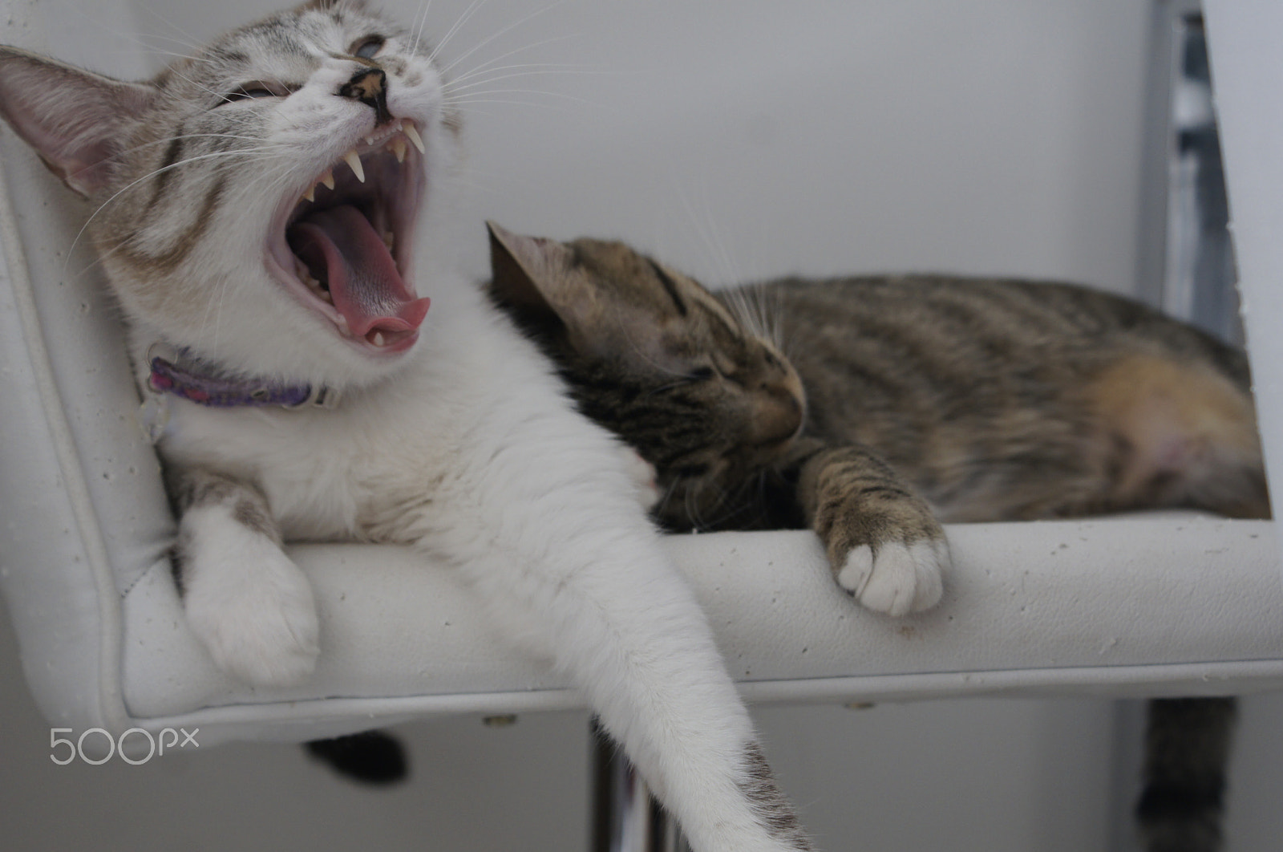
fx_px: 2669
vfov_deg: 18.1
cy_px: 426
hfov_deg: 27.0
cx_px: 642
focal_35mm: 75
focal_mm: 50
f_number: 5.6
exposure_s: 1/80
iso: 500
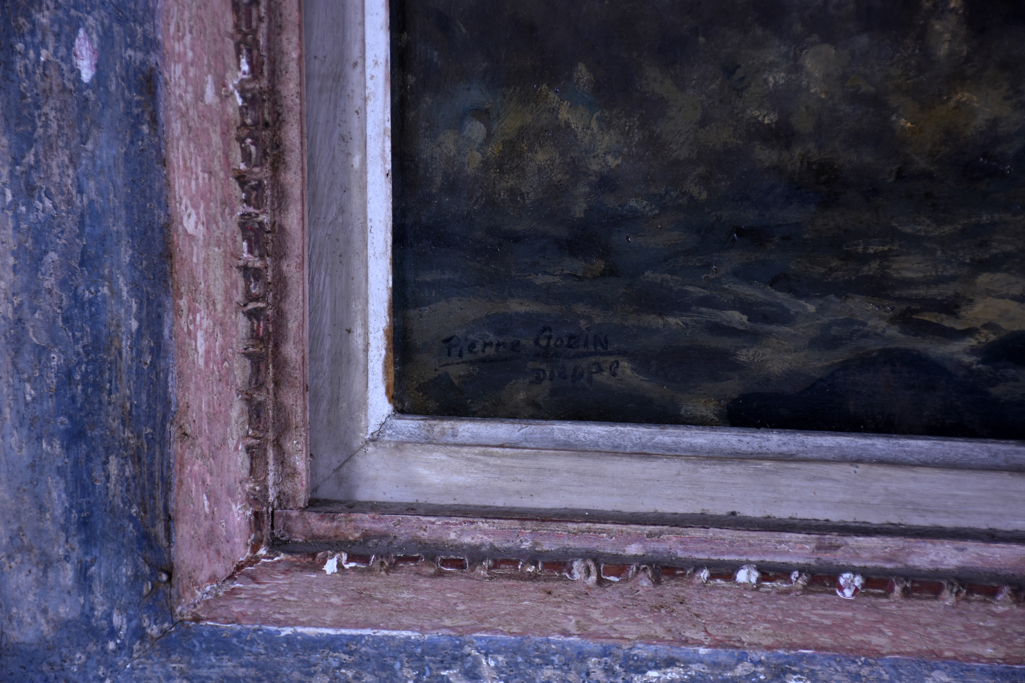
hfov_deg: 18.2
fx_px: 3203
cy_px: 342
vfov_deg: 12.2
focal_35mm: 112
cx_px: 512
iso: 200
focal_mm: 75
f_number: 5
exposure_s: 1/80
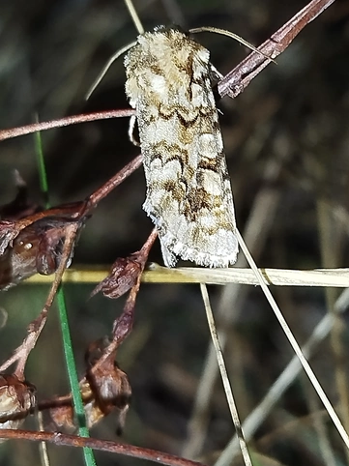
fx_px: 1359
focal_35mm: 101
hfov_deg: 14.6
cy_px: 186
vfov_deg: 19.4
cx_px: 217
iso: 200
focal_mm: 5.31
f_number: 1.7
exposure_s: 1/33
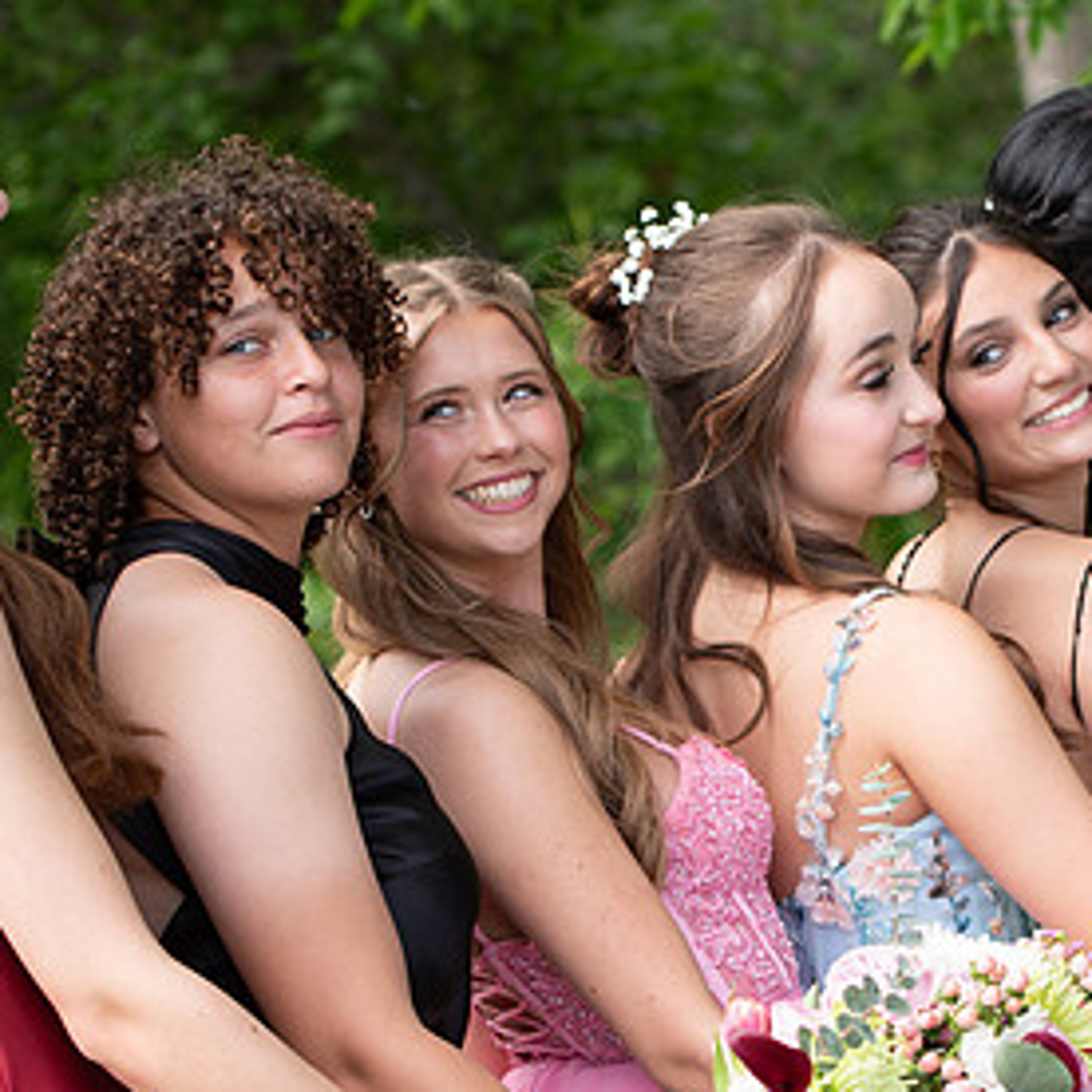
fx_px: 6603
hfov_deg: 9.4
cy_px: 641
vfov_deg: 9.5
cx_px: 910
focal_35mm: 185
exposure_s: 1/500
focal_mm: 70
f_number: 2.8
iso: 100
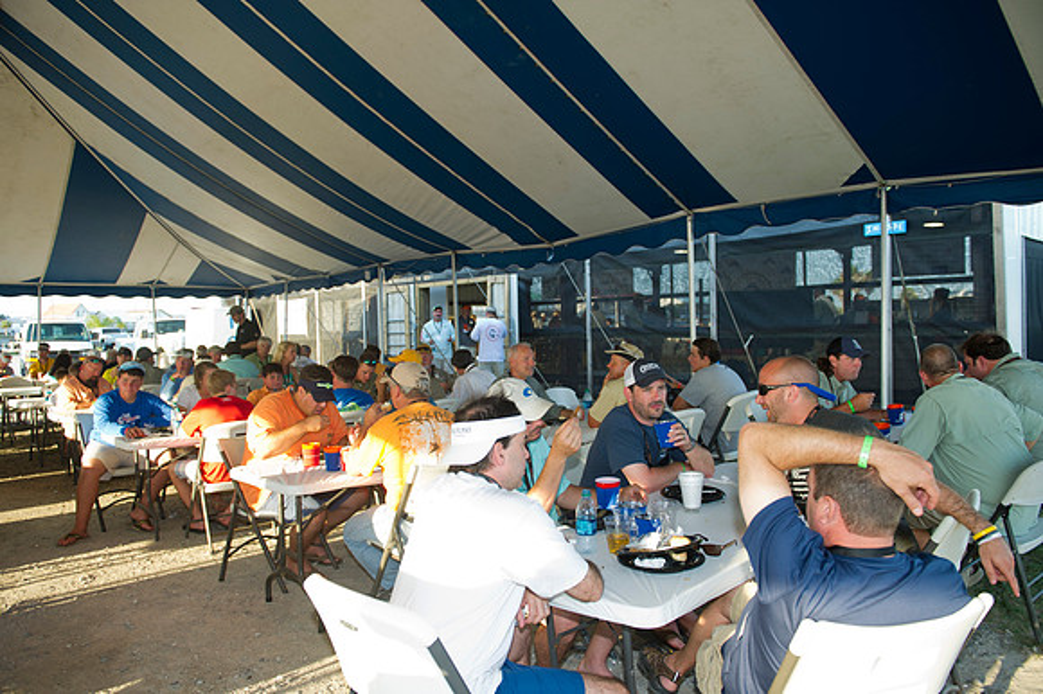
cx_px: 522
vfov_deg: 49.5
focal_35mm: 26
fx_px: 753
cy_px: 347
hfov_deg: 69.4
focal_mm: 26
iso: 125
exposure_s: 1/125
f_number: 3.5
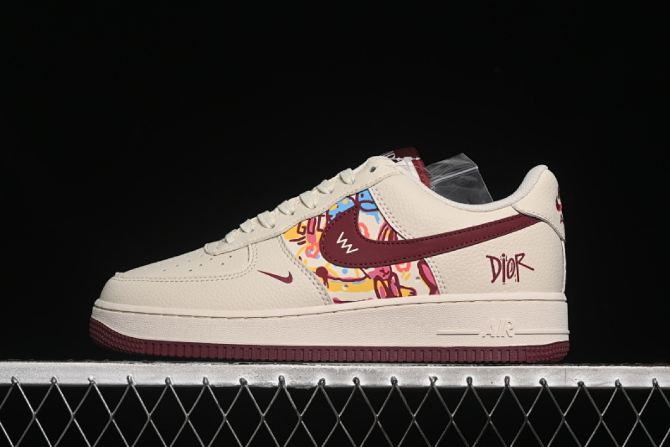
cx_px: 335
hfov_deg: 27.0
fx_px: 1396
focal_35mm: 75
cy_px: 224
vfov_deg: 18.2
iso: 160
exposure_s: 1/60
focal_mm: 50
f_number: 7.1
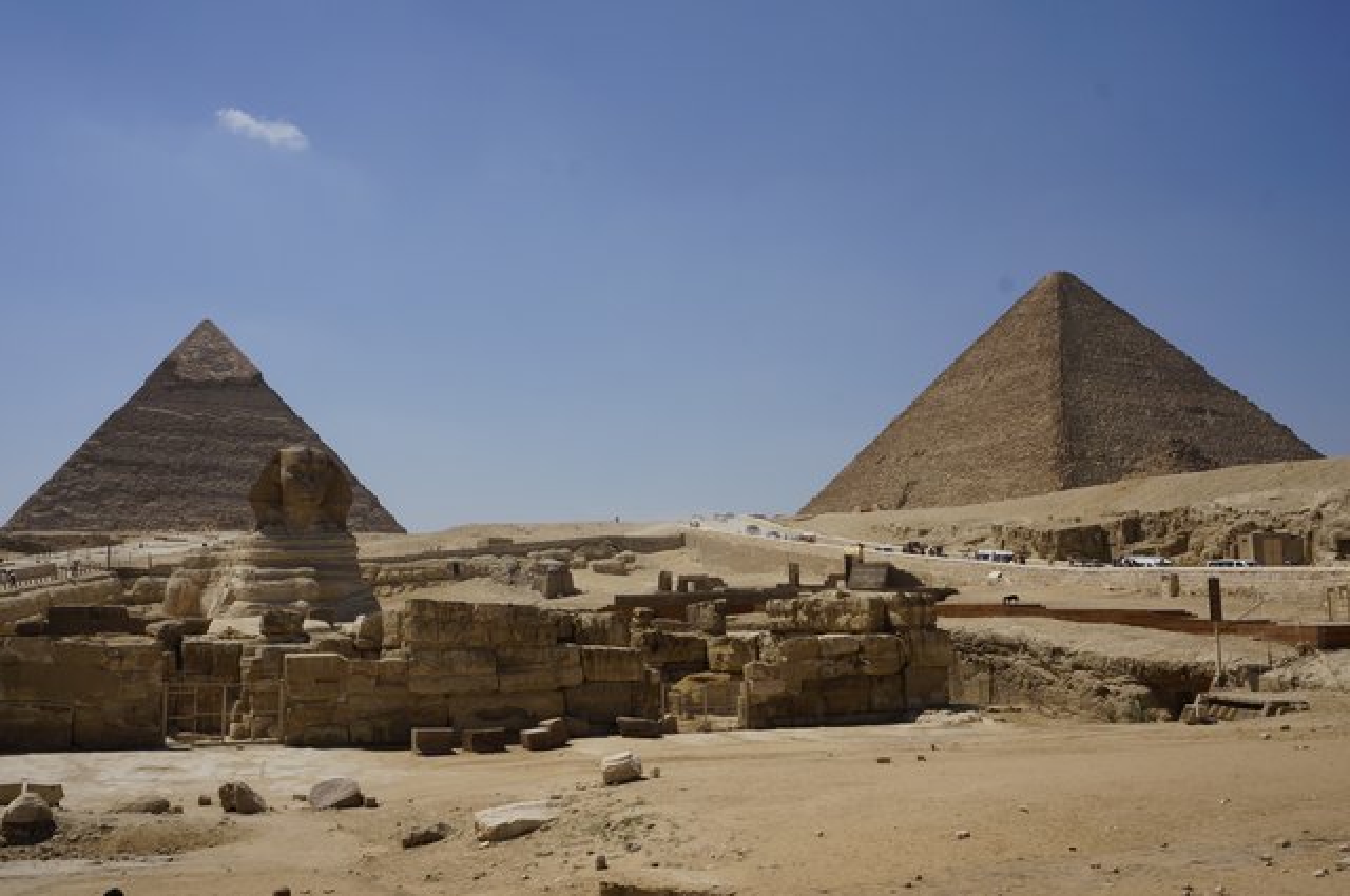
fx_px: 1292
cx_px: 675
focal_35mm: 34
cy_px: 448
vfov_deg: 38.3
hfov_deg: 55.2
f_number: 13
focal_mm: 23
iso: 100
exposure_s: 1/250
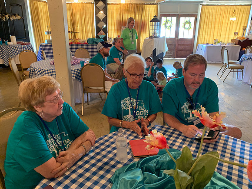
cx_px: 126
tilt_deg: -17.1
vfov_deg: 53.1
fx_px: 189
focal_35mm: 26
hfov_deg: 67.3
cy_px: 94
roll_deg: +0.9
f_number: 1.8
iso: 500
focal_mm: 4.25
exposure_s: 1/30
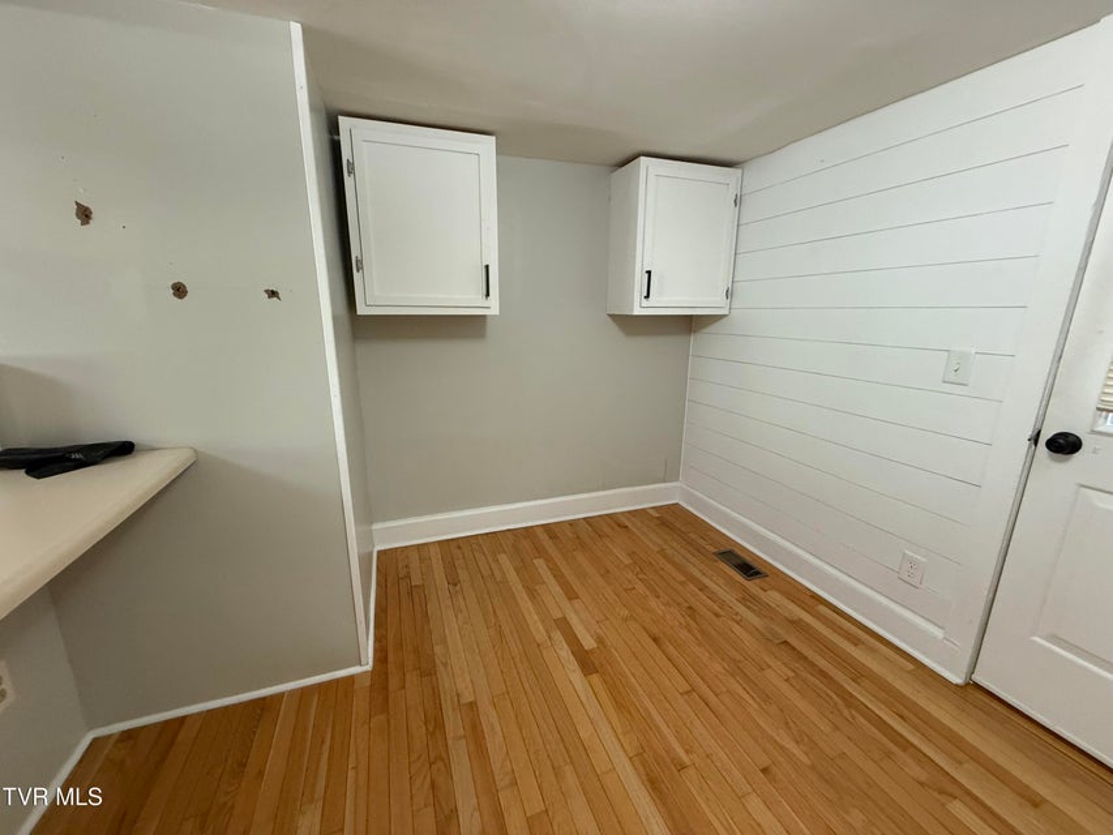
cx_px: 556
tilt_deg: -13.9
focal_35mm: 14
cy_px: 418
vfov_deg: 85.7
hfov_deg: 102.1
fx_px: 450
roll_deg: +0.5
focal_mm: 2.22
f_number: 2.2
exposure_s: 1/60
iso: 320
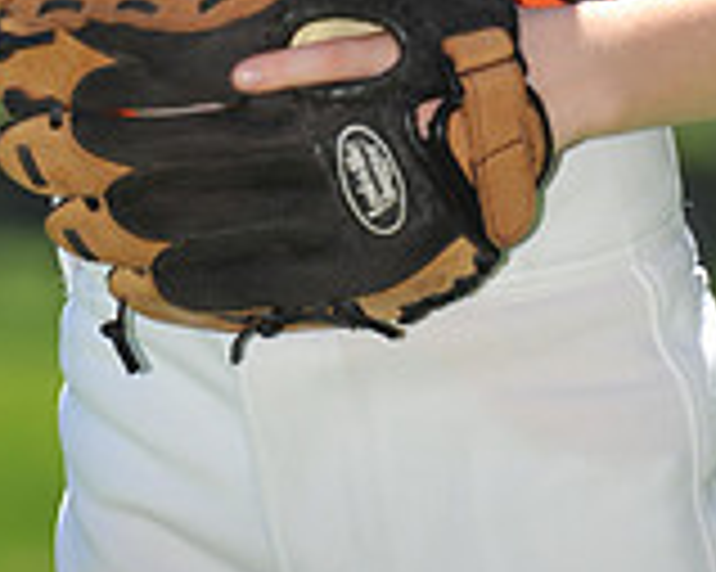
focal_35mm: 461
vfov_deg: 3.3
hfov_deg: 4.2
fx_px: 9763
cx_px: 374
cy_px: -549
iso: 200
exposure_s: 1/1600
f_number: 4
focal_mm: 135
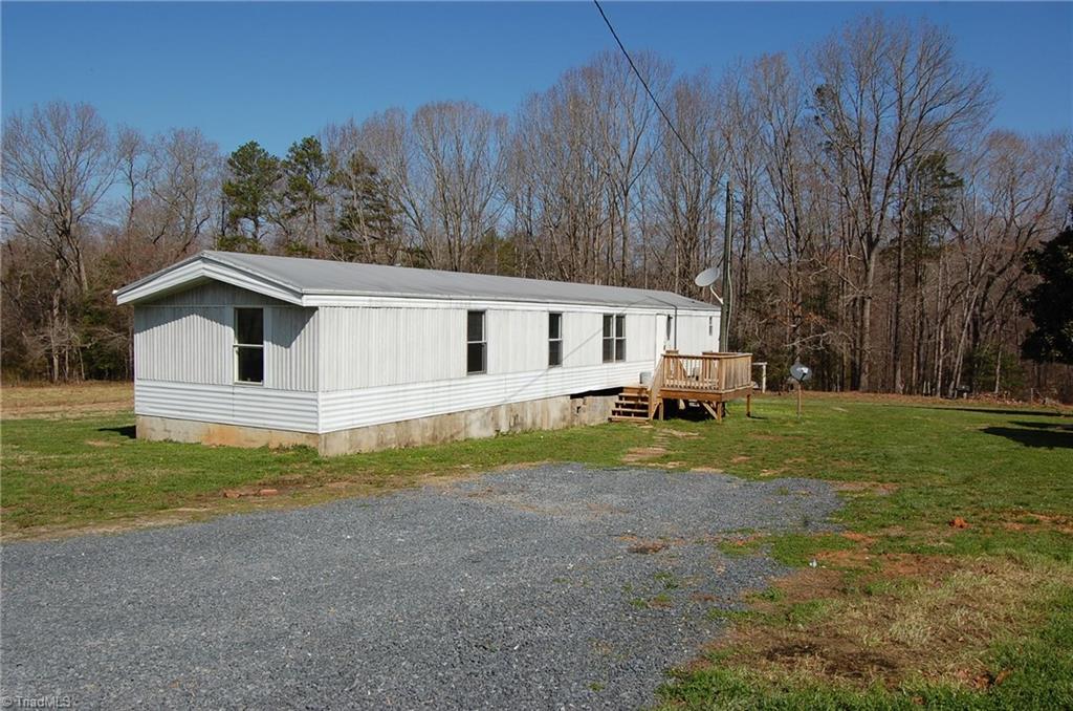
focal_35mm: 28
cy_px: 356
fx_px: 848
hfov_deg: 64.7
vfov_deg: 45.5
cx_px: 536
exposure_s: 1/400
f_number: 10
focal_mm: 19
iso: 200
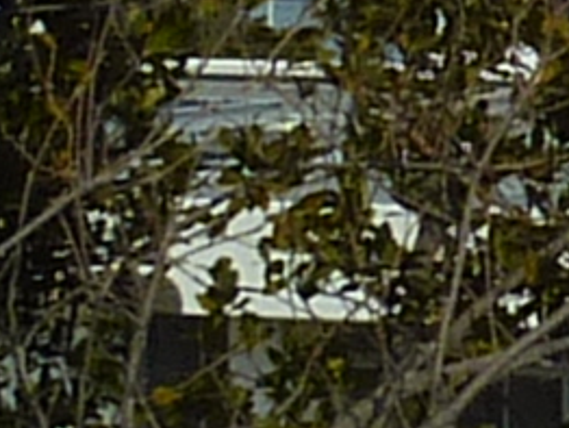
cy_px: -574
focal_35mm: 554
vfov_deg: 2.7
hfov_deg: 3.5
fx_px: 9115
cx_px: 1948
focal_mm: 6.5
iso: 80
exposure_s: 1/640
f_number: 5.6
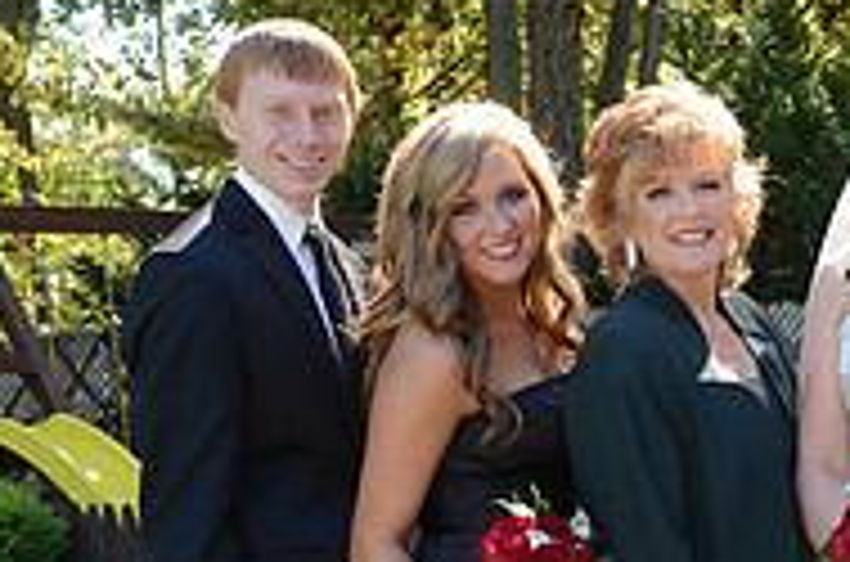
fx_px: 2062
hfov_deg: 22.1
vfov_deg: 15.2
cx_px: 922
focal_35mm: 88
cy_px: 589
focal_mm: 19
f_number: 6.3
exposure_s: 1/125
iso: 500
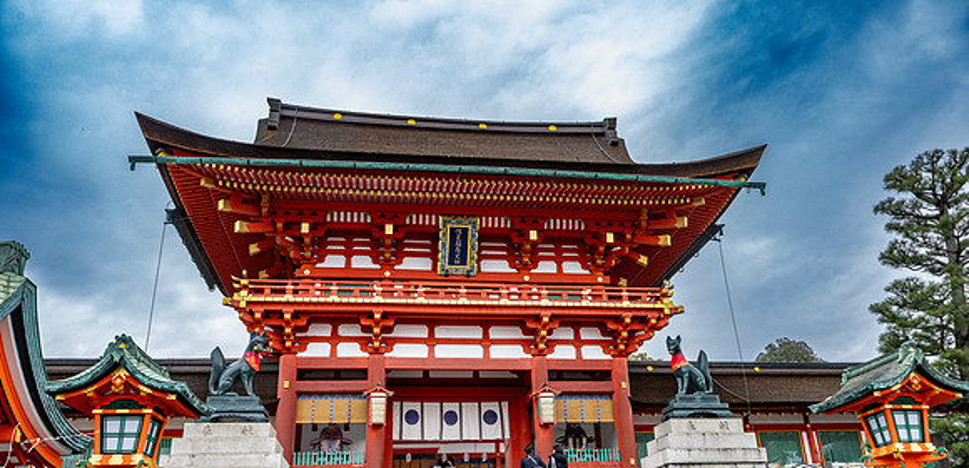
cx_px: 484
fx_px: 749
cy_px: 255
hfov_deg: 65.8
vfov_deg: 34.6
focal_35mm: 30
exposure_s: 1/500
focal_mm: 27.5
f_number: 8
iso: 1000
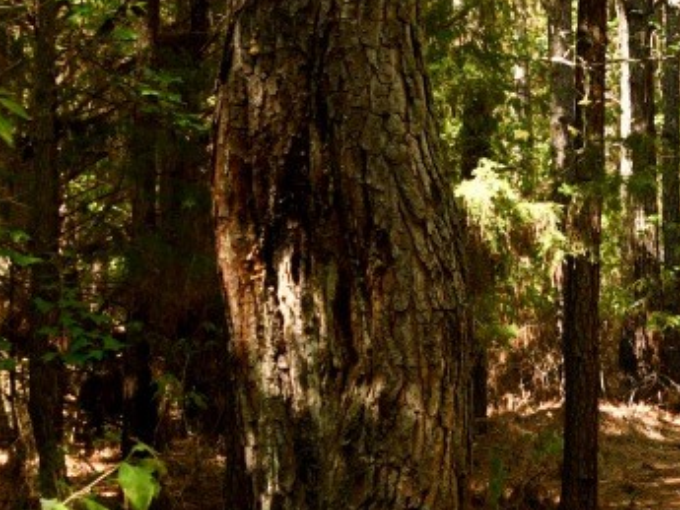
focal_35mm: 137
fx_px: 2692
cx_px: 684
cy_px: 312
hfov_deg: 14.2
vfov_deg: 10.8
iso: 1000
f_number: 6.3
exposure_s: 1/160
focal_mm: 32
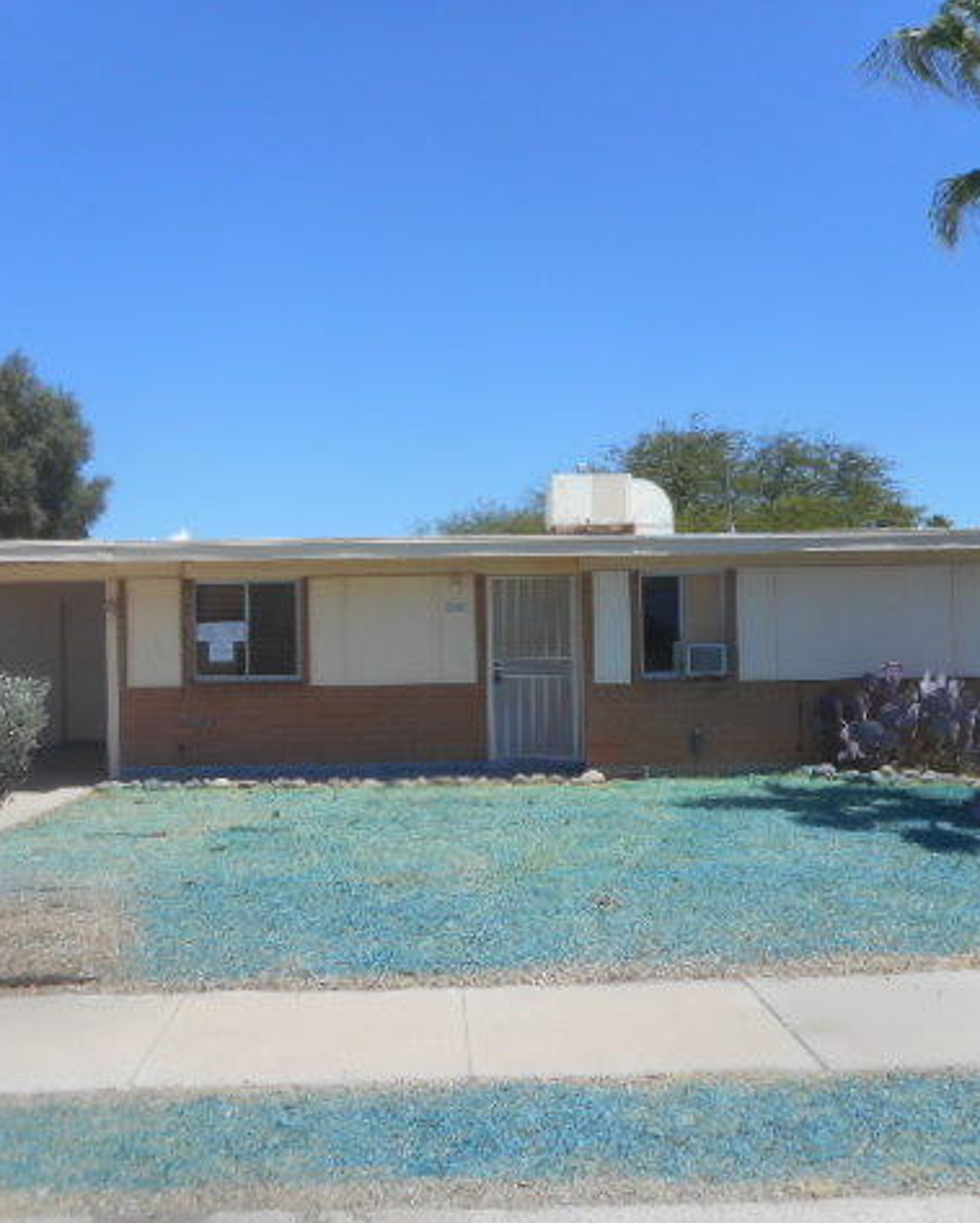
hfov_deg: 44.5
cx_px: 427
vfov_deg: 54.2
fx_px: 1195
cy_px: 618
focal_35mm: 33
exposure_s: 1/800
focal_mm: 4.5
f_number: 3.7
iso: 80
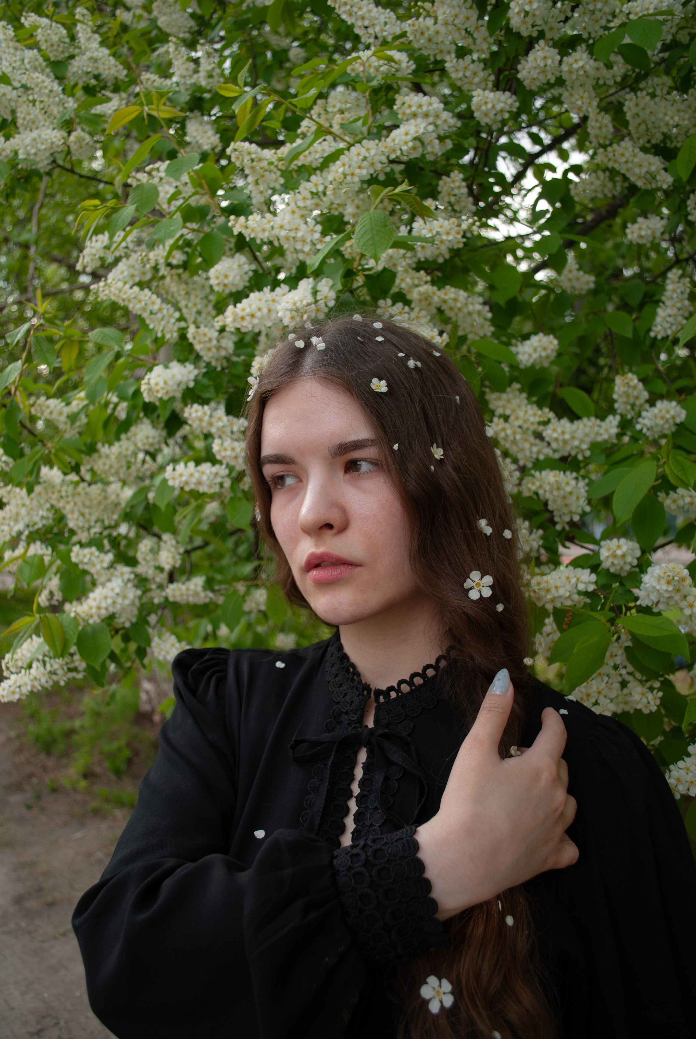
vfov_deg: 57.2
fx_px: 954
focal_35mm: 33
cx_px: 348
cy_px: 520
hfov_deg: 40.1
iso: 100
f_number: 3.8
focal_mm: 22
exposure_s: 1/125
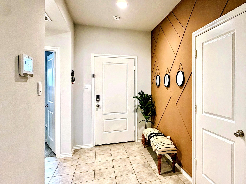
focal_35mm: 14
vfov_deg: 85.7
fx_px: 99
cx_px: 123
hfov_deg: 102.1
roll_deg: +0.2
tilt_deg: -0.6
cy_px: 92
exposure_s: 1/60
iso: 320
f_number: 2.2
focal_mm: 2.22
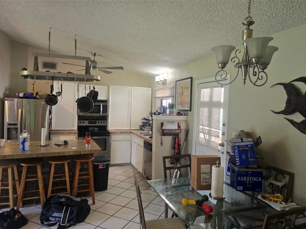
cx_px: 152
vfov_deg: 56.8
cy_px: 119
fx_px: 212
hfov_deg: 71.6
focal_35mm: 24
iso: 320
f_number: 1.7
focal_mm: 6.3
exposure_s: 1/120
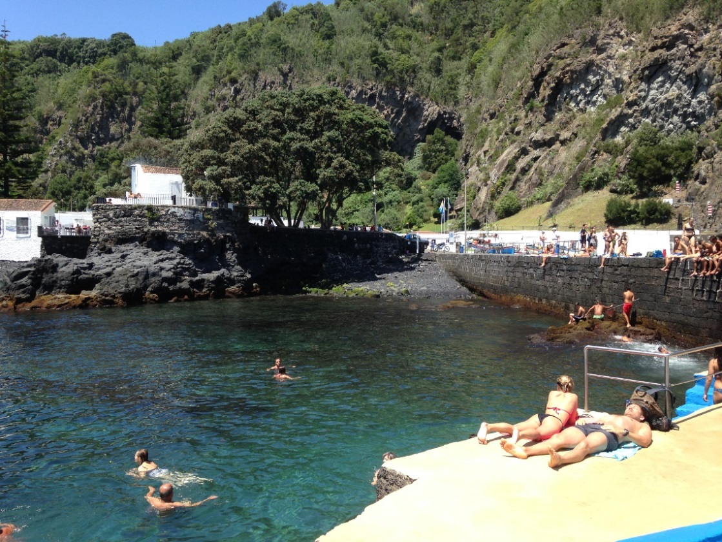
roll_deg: +0.2
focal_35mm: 33
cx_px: 361
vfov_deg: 43.0
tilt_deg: -2.3
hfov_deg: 55.3
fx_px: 689
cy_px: 271
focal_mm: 4.12
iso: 50
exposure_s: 1/775
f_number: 2.4
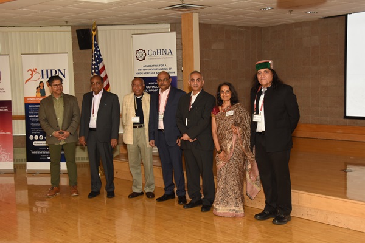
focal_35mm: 48
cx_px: 182
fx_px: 487
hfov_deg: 41.1
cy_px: 122
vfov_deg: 28.1
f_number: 5.6
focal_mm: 32
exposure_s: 1/60
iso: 400
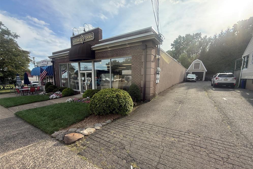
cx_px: 130
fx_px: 105
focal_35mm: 15
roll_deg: -1.1
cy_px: 90
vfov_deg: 77.2
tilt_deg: -5.9
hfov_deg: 100.4
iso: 64
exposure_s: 1/554
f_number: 2.2
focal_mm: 2.22
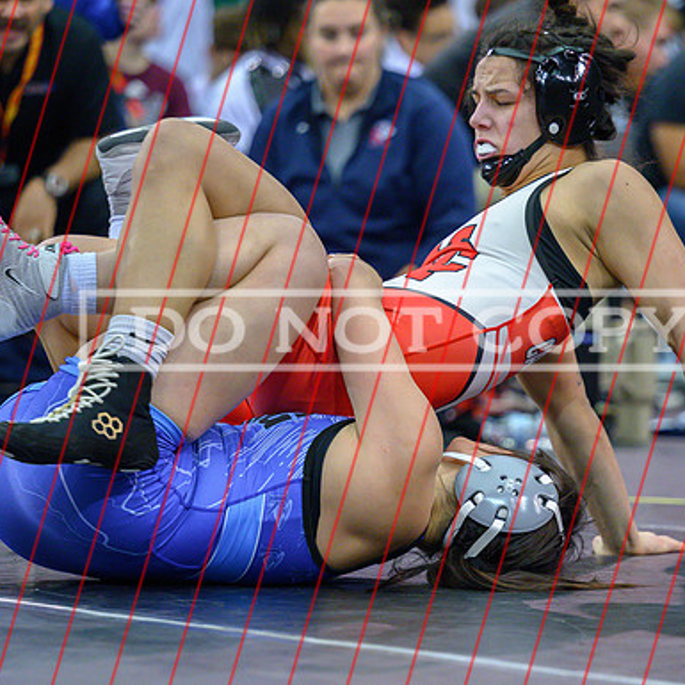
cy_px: 494
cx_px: 417
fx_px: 5575
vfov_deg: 7.0
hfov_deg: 7.0
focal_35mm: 249
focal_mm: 135
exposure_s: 1/800
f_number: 2.8
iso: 4000
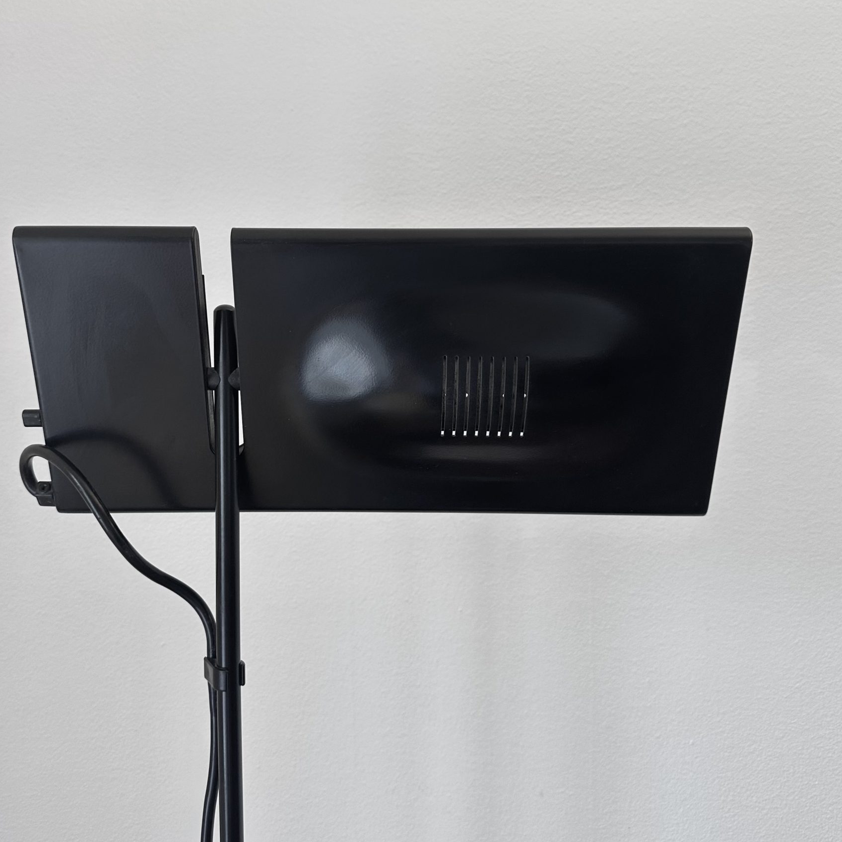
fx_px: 881
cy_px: 344
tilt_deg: -2.8
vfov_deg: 50.8
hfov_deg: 51.0
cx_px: 374
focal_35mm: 32
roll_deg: -1.5
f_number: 1.78
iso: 100
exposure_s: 1/100
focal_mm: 6.86
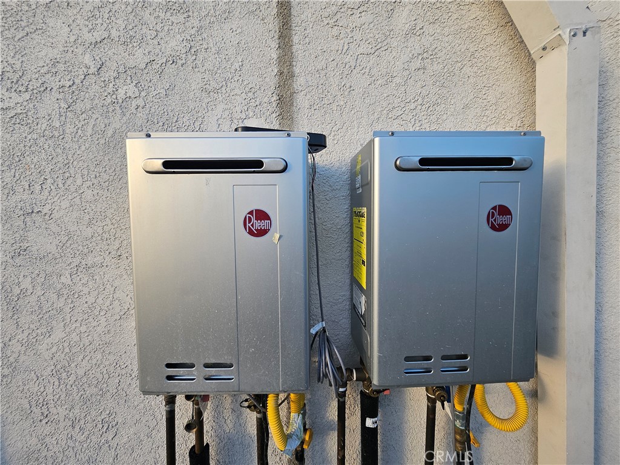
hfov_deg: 106.2
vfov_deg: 89.9
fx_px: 233
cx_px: 310
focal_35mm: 13
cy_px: 232
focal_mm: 1.74
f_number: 2.2
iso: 40
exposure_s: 1/296
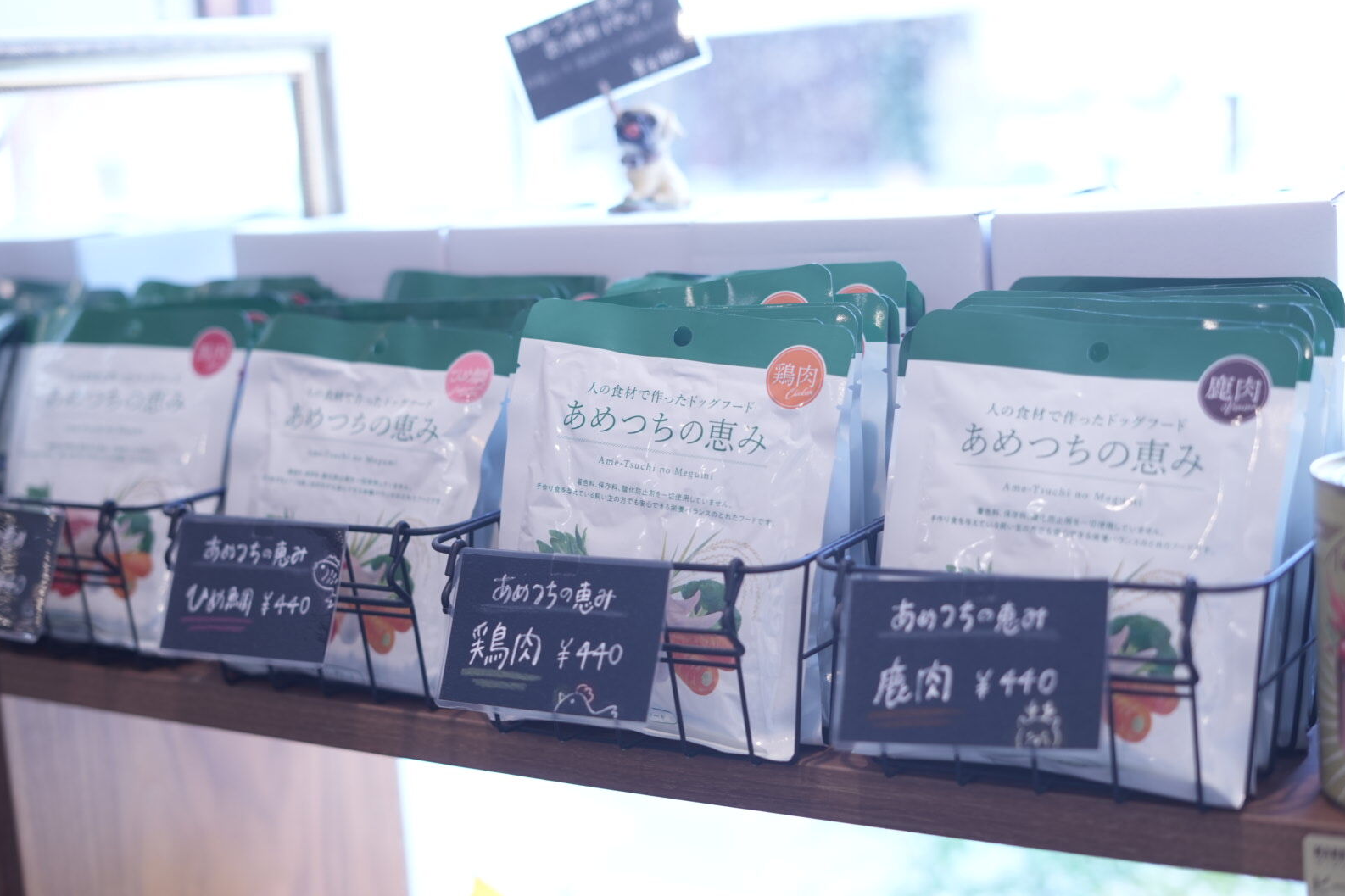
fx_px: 1905
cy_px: 446
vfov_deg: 26.5
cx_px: 668
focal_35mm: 51
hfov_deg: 38.9
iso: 250
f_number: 2.8
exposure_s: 1/50
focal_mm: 50
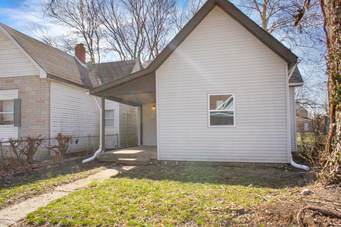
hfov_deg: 73.8
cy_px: 114
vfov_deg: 53.1
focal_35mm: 24
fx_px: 227
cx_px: 170
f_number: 22
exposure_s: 1/160
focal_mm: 16
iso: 800
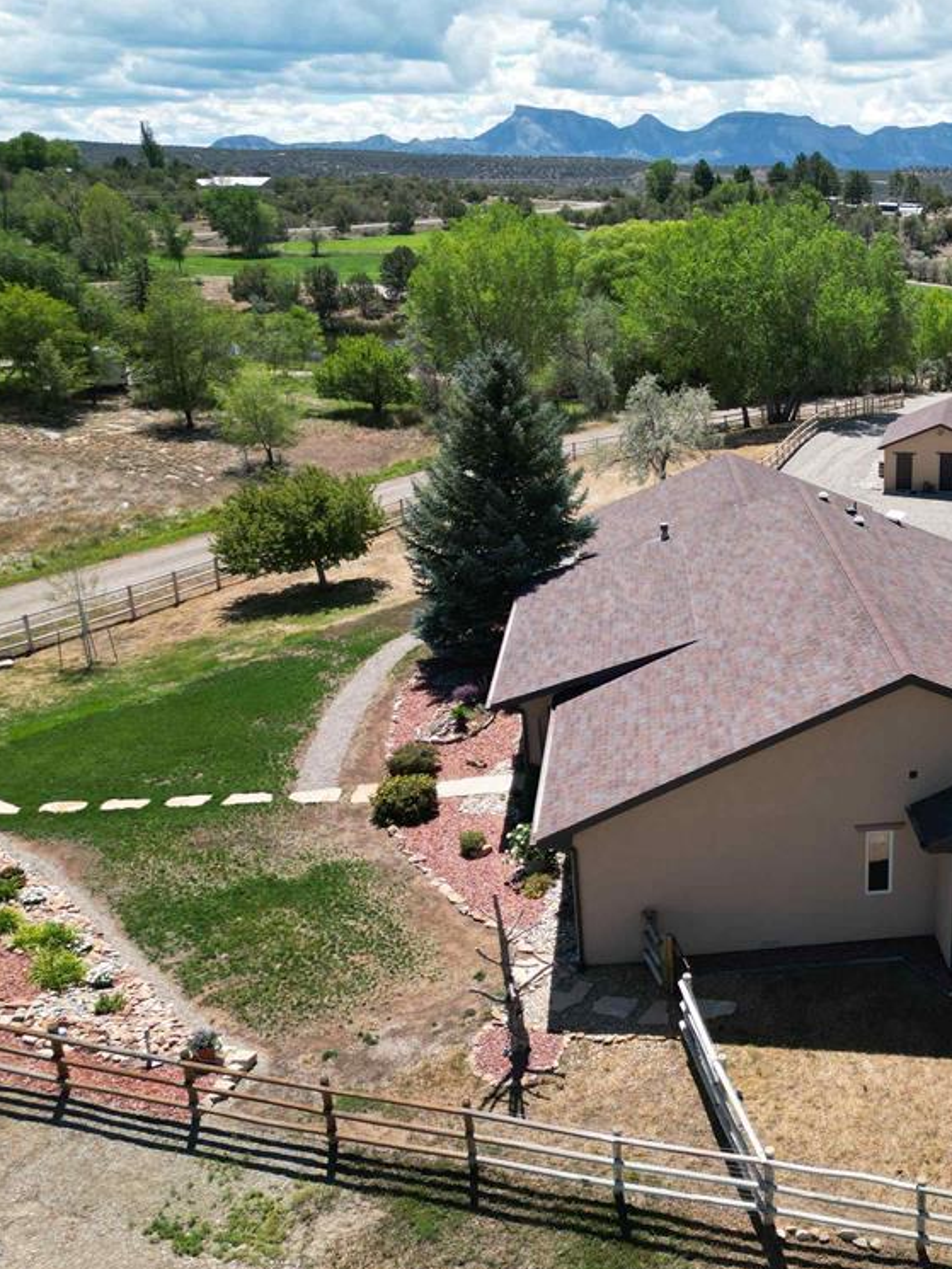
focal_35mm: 33
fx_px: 1210
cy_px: 640
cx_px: 829
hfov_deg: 40.2
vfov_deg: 55.3
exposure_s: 1/2500
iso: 150
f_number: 1.7
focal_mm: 6.72
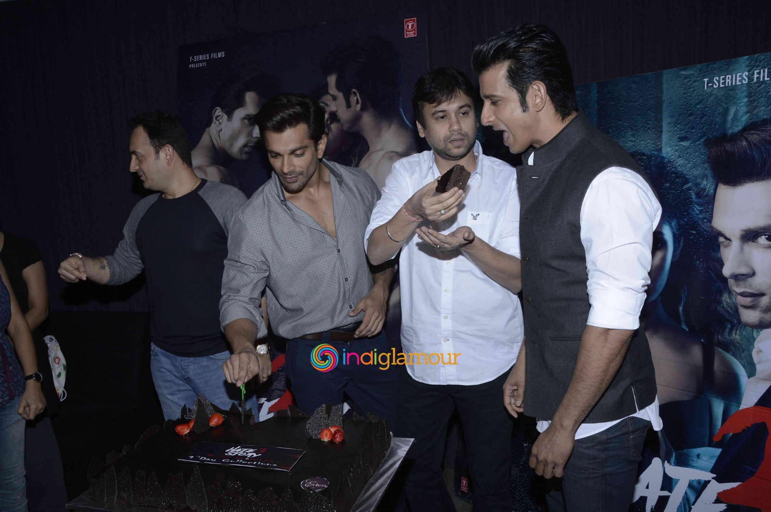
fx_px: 578
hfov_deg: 67.4
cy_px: 256
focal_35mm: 27
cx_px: 386
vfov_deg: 47.8
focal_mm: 18
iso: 800
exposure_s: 1/200
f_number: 13
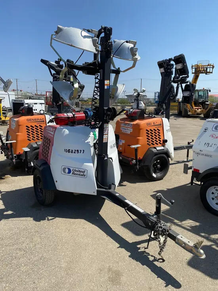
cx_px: 109
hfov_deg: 53.1
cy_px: 146
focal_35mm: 26
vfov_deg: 67.3
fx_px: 218
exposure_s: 1/3040
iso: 32
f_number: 1.8
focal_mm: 4.25
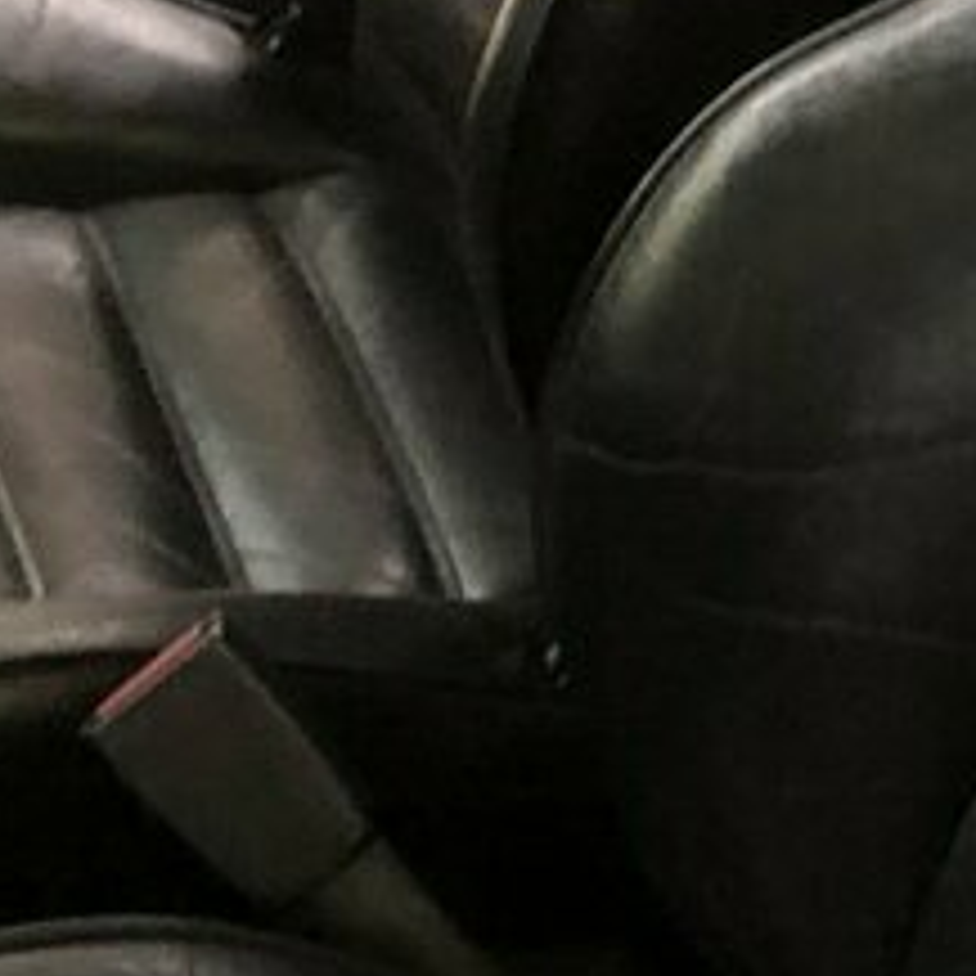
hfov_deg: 12.1
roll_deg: -2.6
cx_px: 1525
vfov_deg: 12.7
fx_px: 4370
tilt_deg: -32.3
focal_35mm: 137
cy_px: 234
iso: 125
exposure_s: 1/4
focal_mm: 3.99
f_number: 1.8
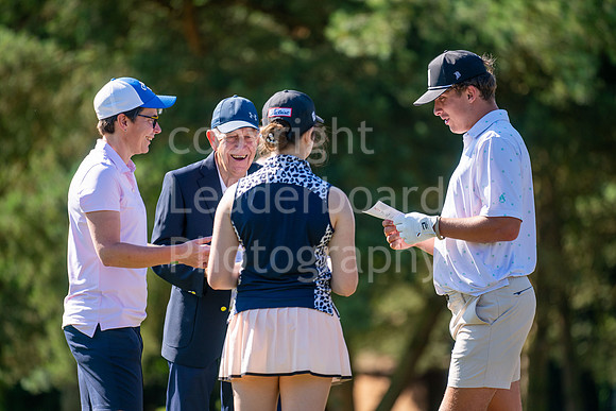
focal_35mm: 300
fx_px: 5134
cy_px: 206
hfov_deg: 6.9
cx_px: 308
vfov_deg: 4.6
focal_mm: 300
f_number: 4.5
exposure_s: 1/800
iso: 250
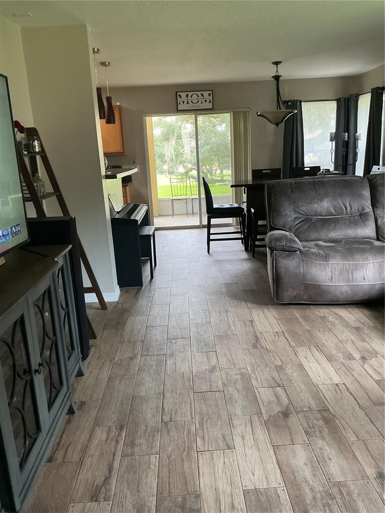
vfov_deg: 61.7
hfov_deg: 48.2
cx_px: 192
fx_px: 430
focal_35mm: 29
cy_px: 256
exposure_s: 1/50
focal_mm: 3
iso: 125
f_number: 1.8
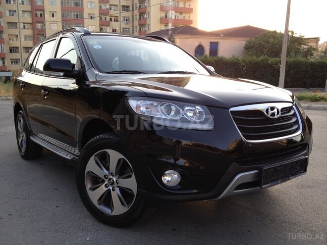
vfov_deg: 40.7
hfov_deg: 52.6
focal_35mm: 35
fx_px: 331
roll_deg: -1.4
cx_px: 164
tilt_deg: -12.7
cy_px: 122
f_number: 2.4
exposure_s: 1/169
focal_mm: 4.28
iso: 50
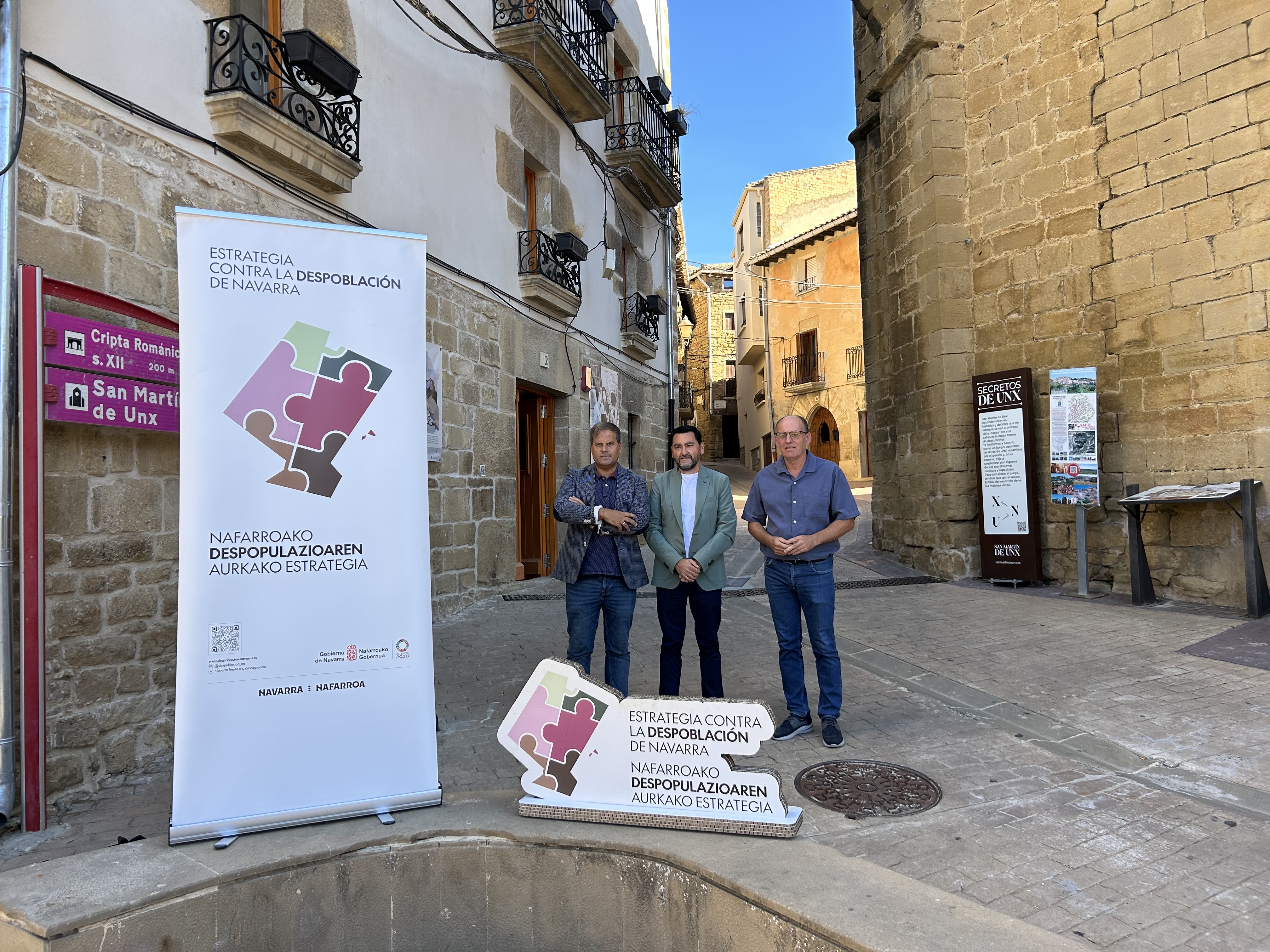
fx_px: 954
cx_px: 635
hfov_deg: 67.3
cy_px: 476
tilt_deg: +2.7
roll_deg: +1.4
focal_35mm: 26
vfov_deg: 53.1
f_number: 1.5
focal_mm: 5.7
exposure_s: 1/639
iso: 50
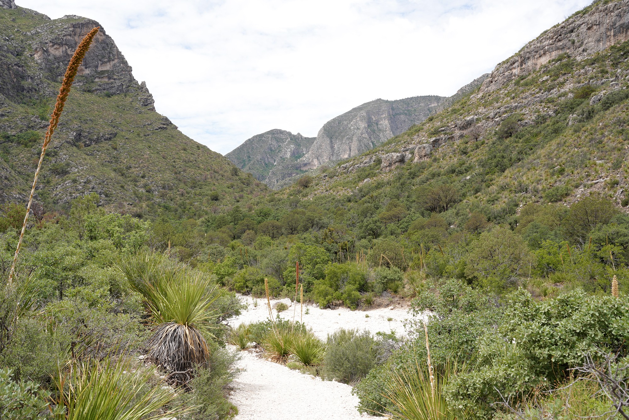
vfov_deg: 36.9
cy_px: 210
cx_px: 314
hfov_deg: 53.1
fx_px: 629
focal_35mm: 36
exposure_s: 1/100
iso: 100
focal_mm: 36
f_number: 11
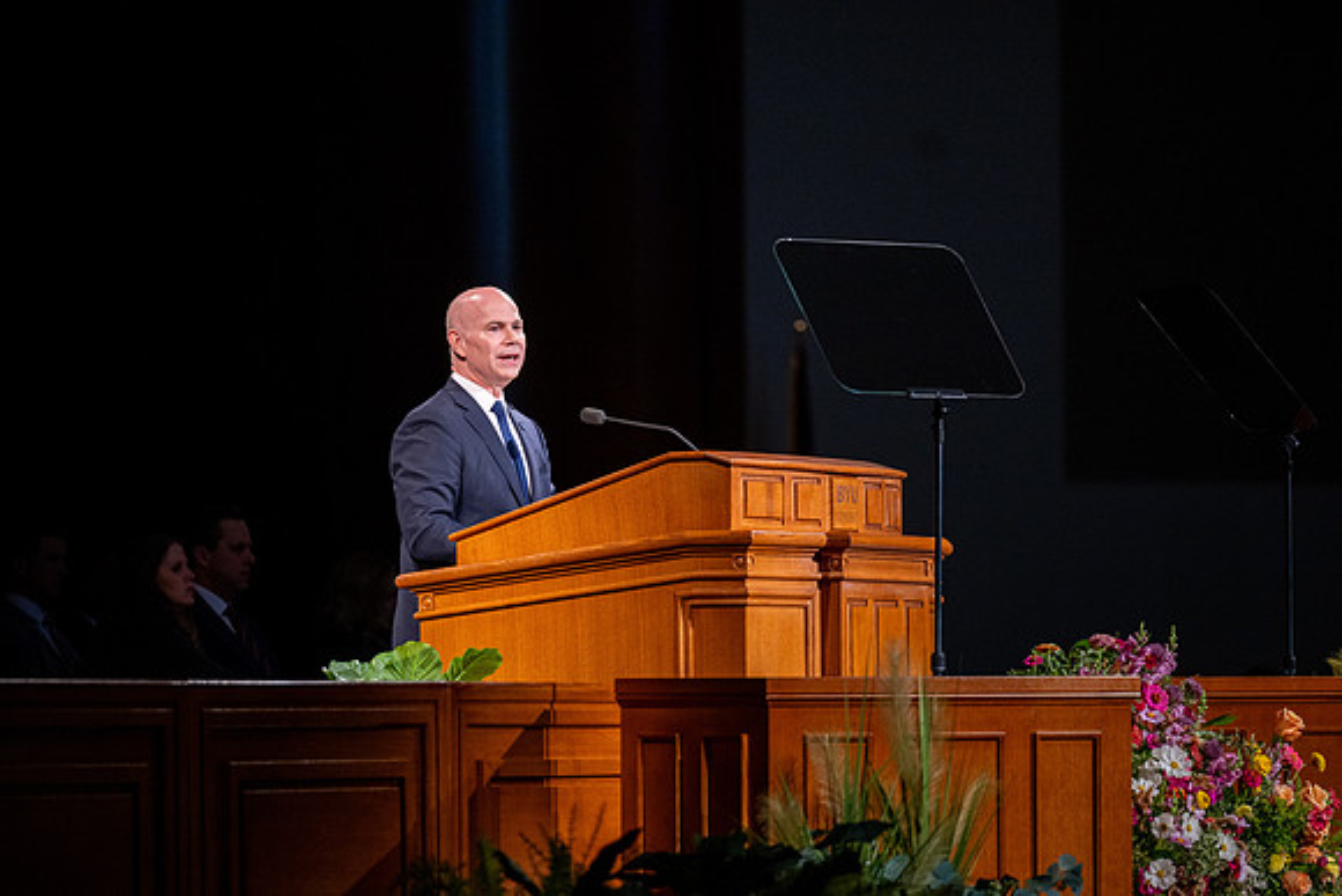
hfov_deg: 9.1
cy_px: 509
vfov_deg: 6.0
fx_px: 8476
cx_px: 704
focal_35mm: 227
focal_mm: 200
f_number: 2.8
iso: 800
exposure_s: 1/160
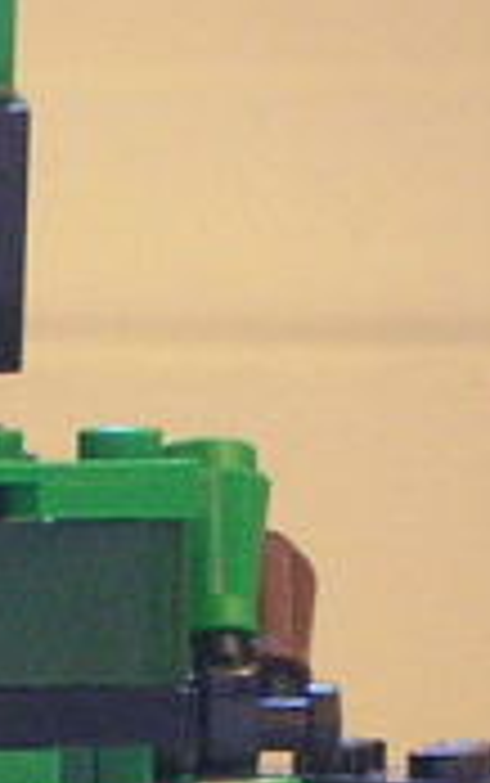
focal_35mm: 462
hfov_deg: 2.8
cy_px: 756
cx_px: -261
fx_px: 9855
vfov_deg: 4.5
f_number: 4.4
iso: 400
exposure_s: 1/2.1
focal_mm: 14.5
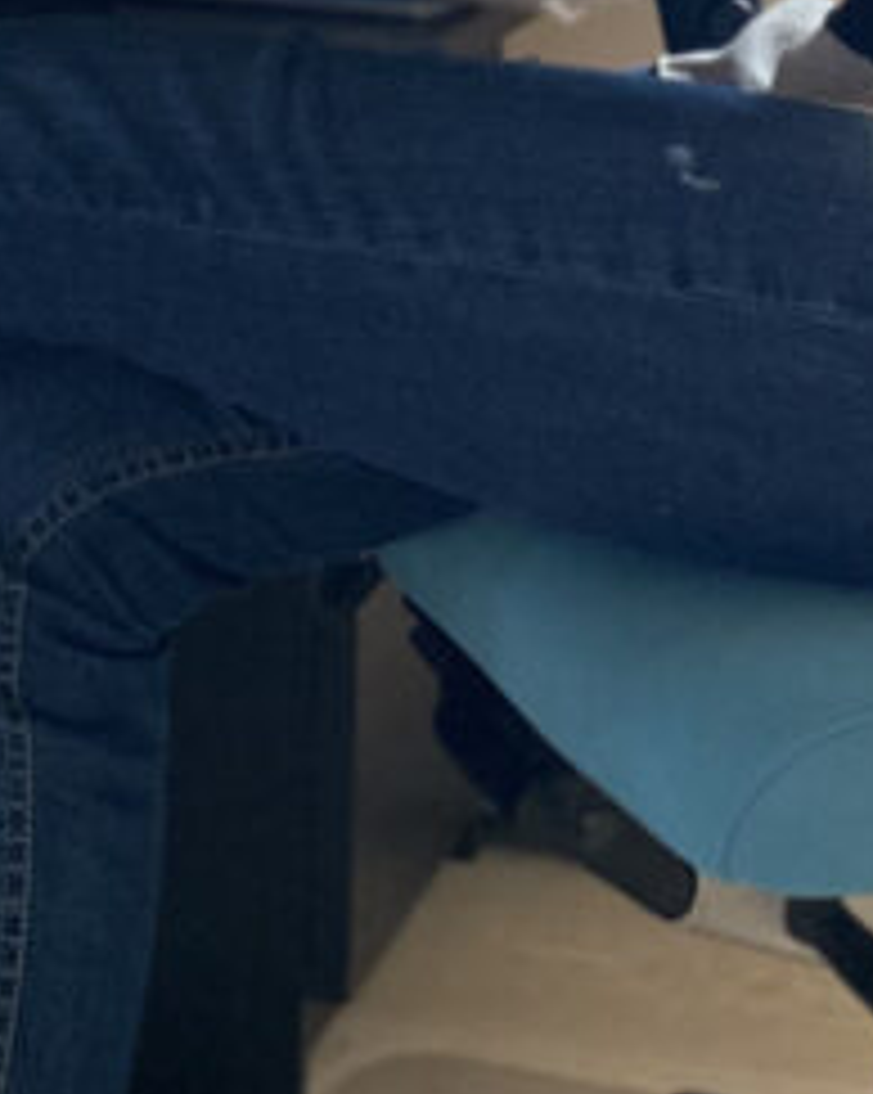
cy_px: -455
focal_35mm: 107
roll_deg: -1.0
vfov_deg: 16.6
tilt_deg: +0.0
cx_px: 468
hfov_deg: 14.4
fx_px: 3460
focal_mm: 4.25
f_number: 1.8
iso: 250
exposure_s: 1/60
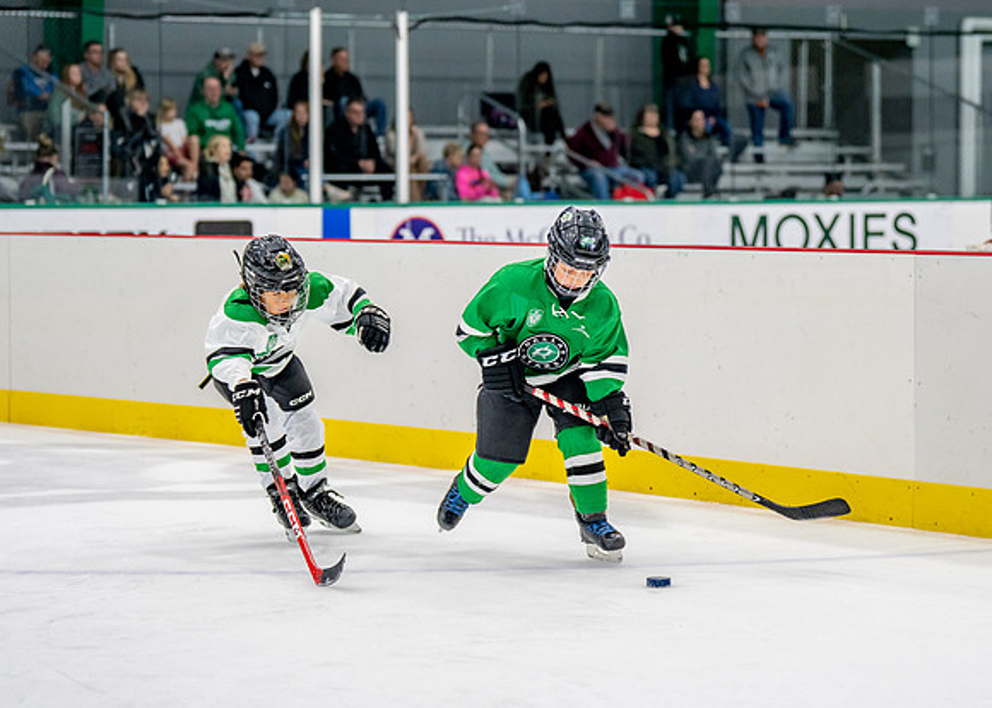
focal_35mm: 125
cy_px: 339
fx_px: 3512
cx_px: 516
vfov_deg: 11.5
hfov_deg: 16.1
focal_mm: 95
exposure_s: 1/1250
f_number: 2.8
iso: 1000
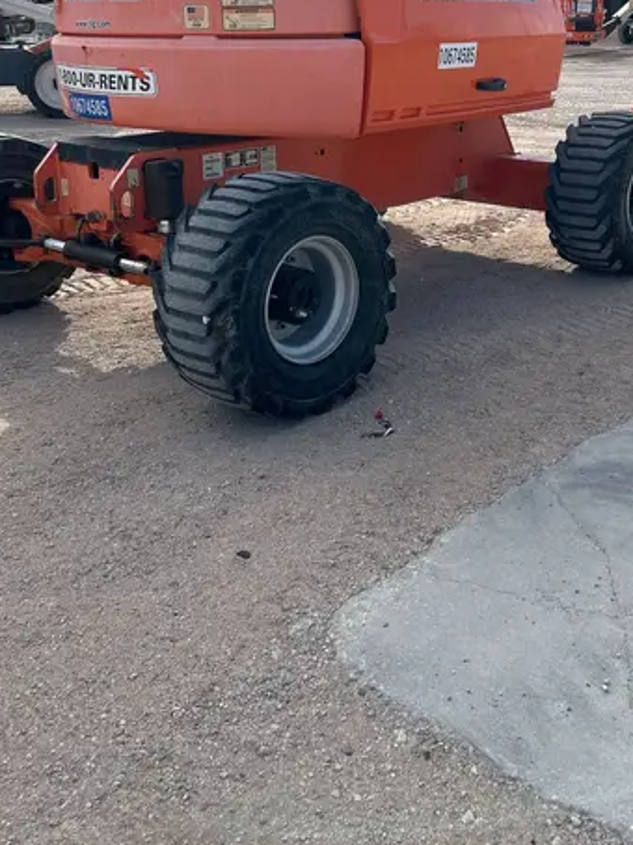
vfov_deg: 43.7
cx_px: 372
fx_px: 1025
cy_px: 237
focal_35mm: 42
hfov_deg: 34.2
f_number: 1.5
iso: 50
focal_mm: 5.7
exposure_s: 1/2571
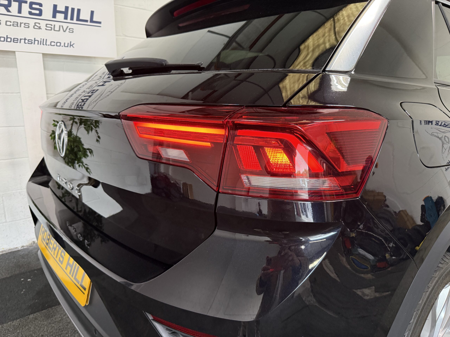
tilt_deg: -10.6
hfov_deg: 71.6
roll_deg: +1.0
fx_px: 312
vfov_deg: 56.8
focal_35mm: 24
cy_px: 168
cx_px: 225
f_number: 1.78
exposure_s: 1/50
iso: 320
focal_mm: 6.76
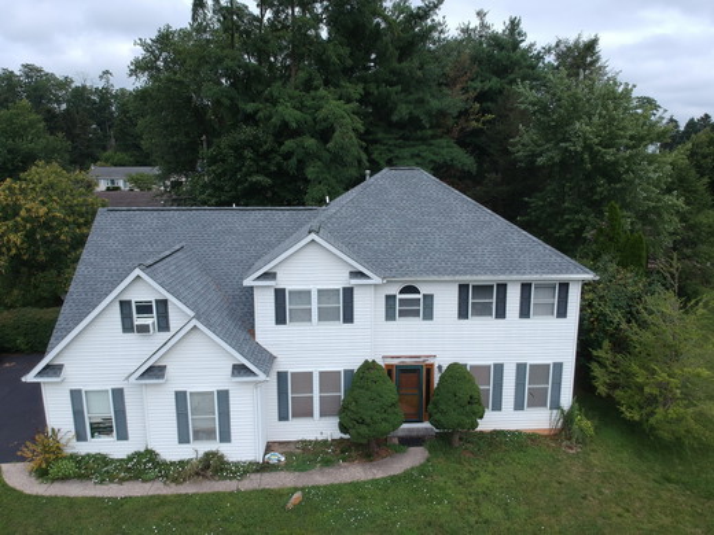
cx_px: 357
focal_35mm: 25
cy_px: 268
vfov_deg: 54.9
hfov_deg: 69.4
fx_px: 516
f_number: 2.6
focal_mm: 4.49
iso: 100
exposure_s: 1/800
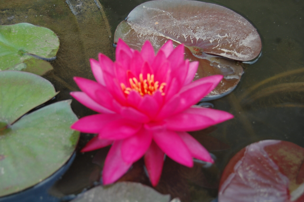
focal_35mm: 57
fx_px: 481
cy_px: 101
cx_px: 152
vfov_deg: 23.7
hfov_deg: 35.1
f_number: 5
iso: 400
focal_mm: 38
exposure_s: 1/320
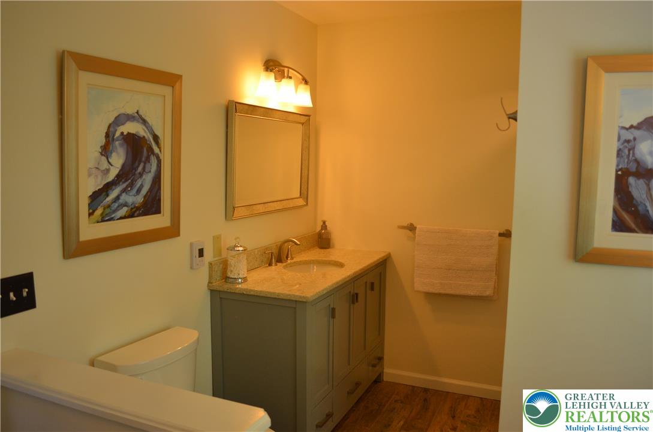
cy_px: 216
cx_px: 326
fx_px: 489
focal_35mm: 27
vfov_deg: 47.7
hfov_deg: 67.5
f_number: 4
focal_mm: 18
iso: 640
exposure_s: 1/60
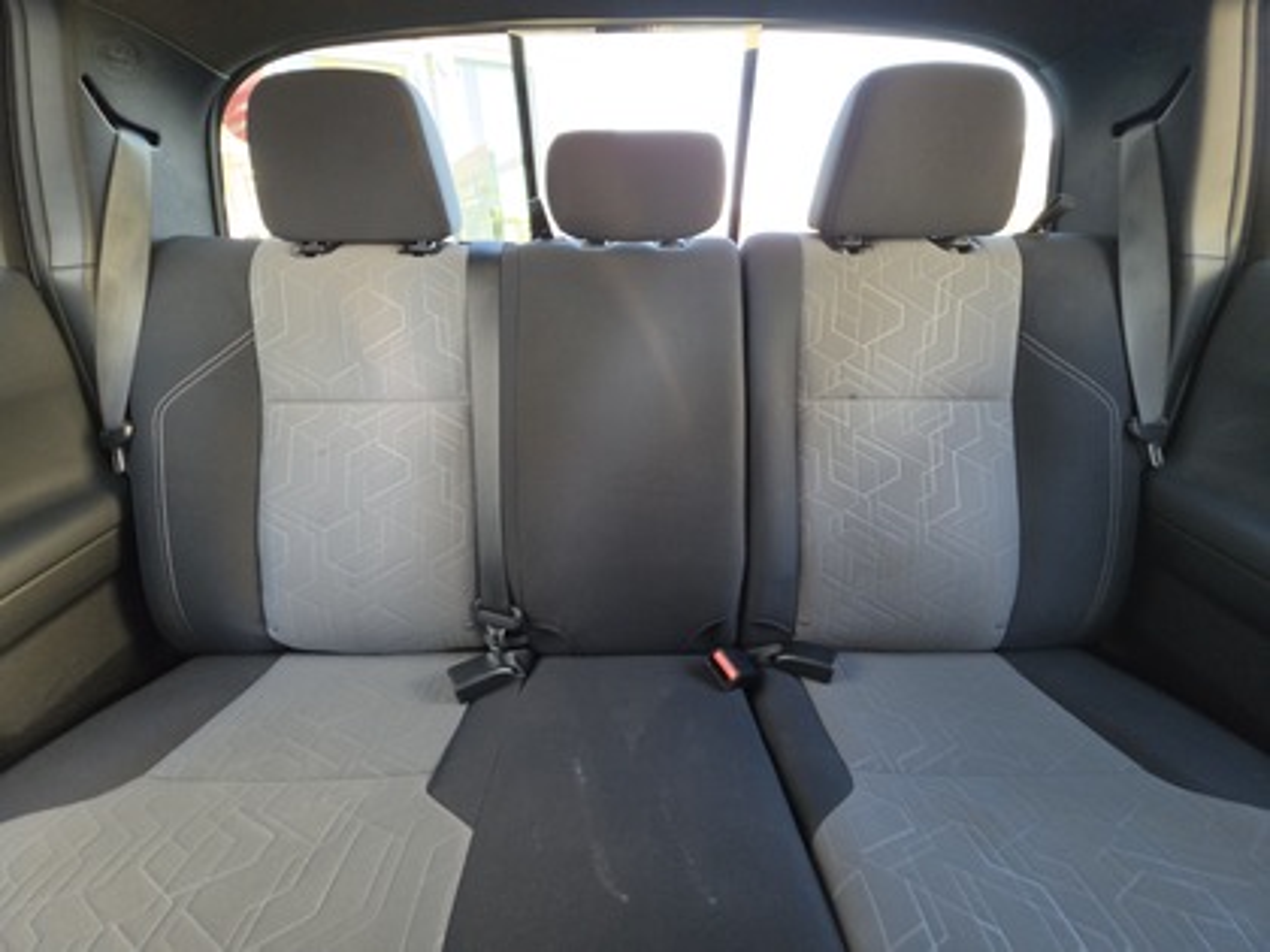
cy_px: 476
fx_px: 477
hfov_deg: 106.2
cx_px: 635
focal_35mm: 13
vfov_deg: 89.9
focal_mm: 2.2
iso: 320
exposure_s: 1/60
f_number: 1.9
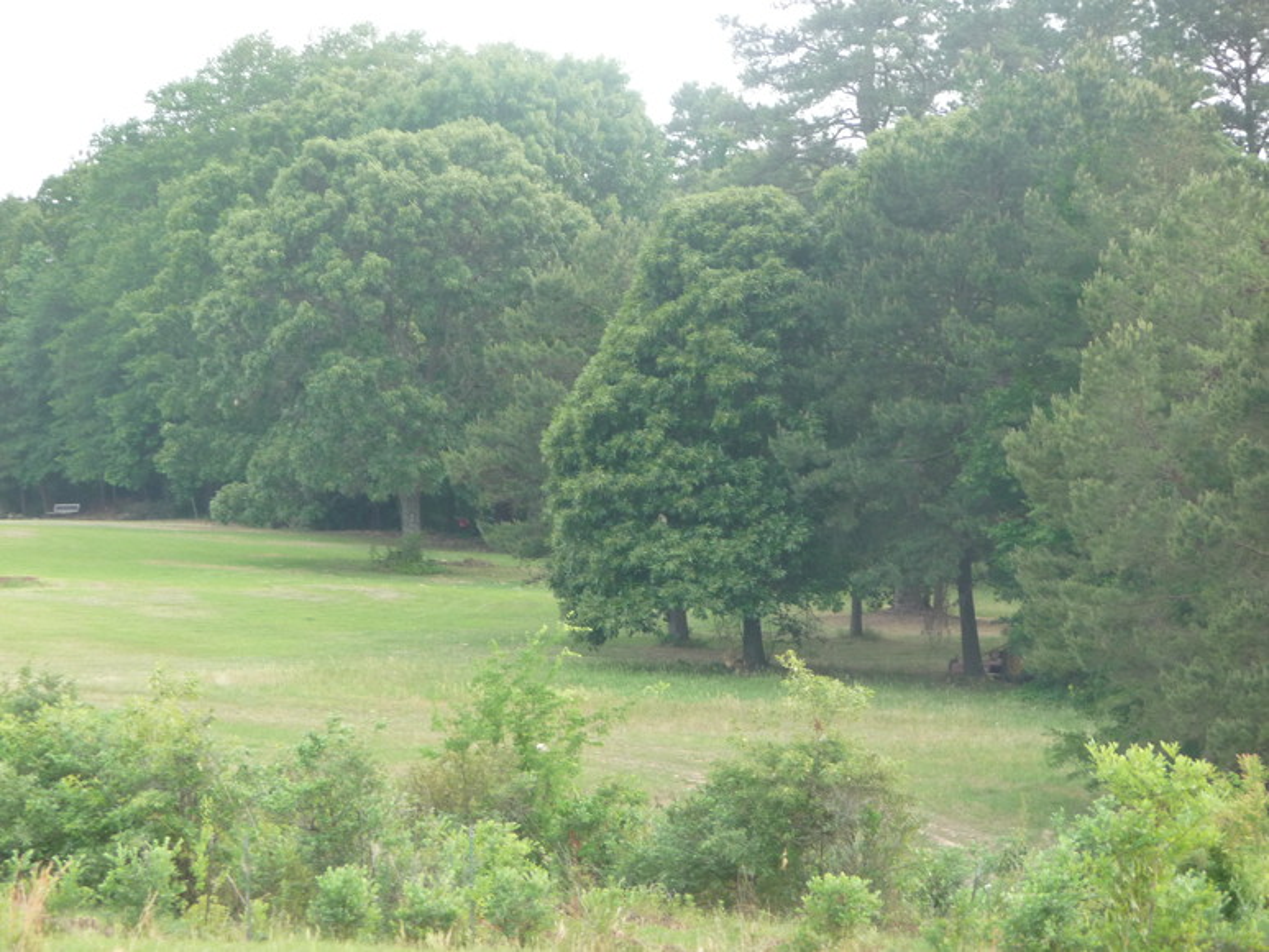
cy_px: 476
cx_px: 634
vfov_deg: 7.5
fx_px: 7296
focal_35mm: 199
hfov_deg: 9.9
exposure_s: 1/50
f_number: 4.8
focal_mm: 34.2
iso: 160
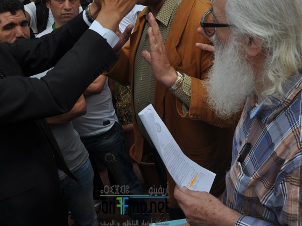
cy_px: 114
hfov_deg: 41.2
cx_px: 135
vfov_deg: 31.5
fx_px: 401
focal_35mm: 46
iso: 200
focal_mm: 28
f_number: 8
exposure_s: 1/250
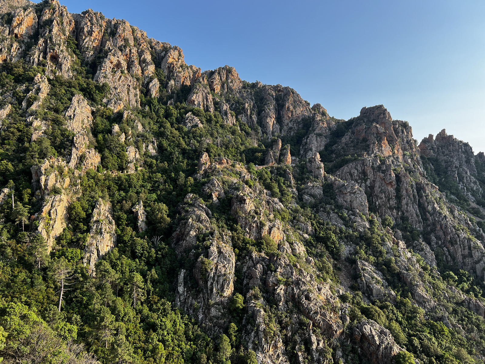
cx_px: 242
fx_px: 364
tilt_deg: +2.8
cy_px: 182
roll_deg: +3.1
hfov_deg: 67.3
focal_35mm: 26
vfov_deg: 53.1
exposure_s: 1/1238
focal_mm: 5.7
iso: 50
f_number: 1.5
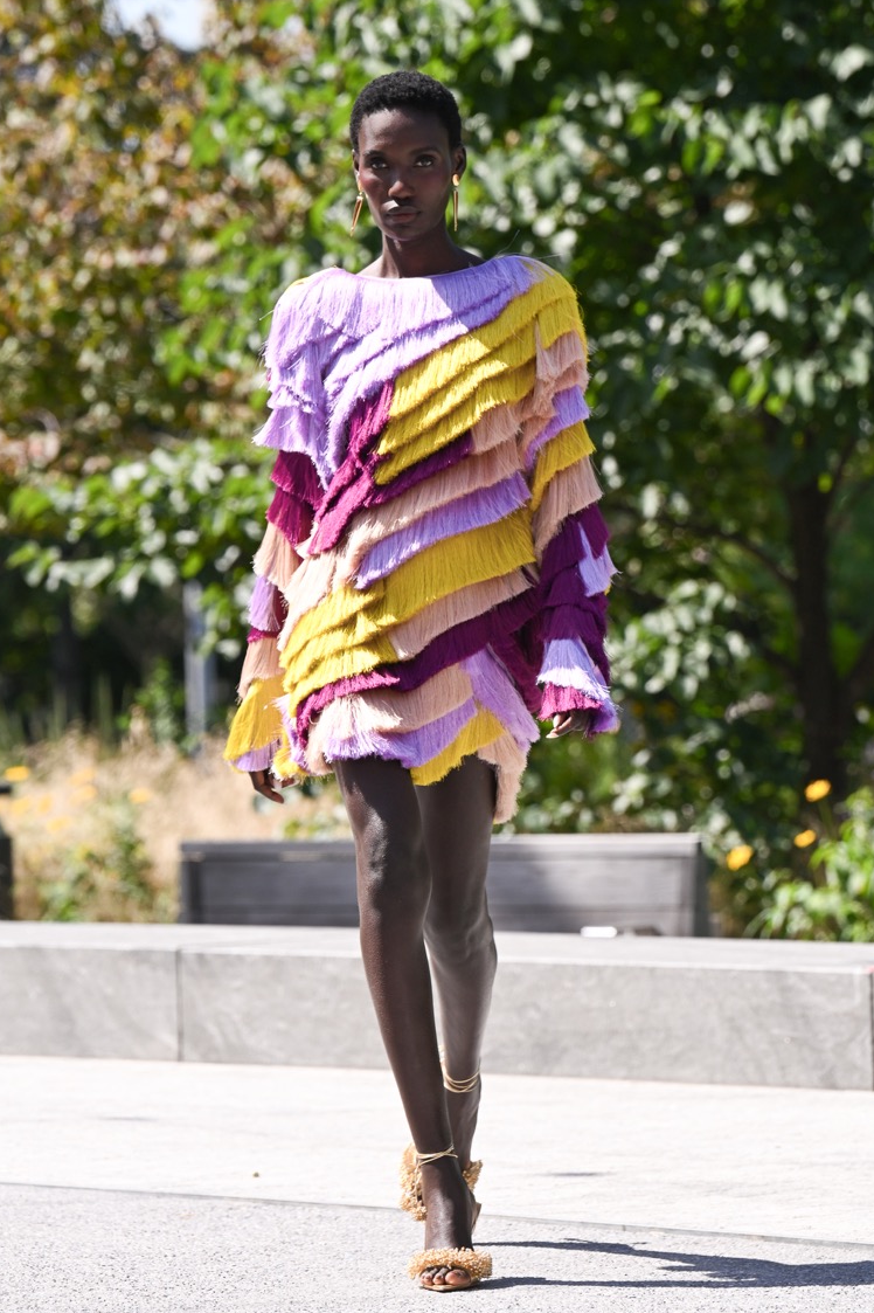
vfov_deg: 9.0
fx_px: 8307
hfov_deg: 6.0
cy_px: 662
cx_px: 452
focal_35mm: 228
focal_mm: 200
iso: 200
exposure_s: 1/800
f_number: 5.6
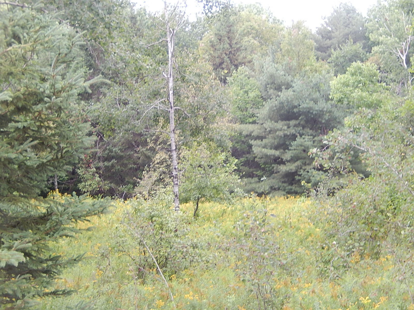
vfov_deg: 17.4
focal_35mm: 85
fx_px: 1017
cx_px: 207
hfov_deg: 23.0
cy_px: 155
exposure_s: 1/30
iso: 140
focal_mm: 15.2
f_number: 5.1
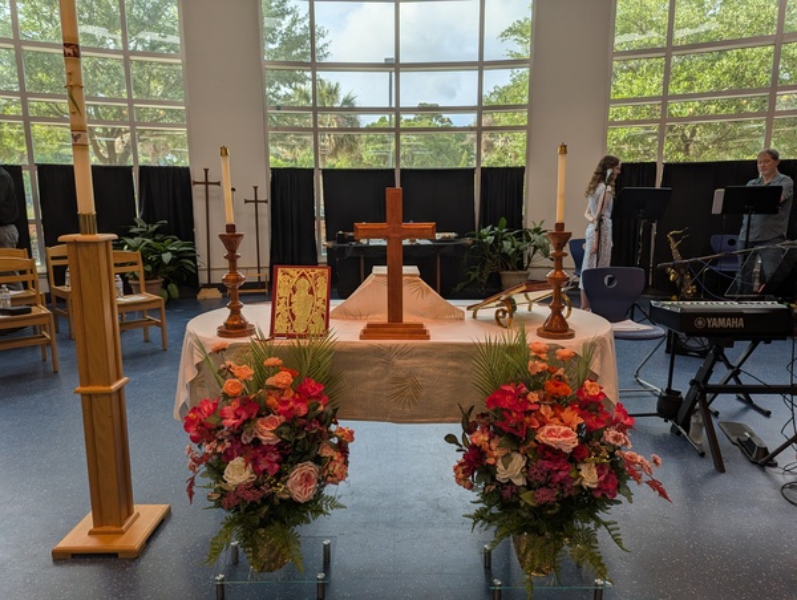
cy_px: 300
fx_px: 553
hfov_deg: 71.5
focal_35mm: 24
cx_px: 398
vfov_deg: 57.0
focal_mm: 6.81
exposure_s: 1/354
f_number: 1.85
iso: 35
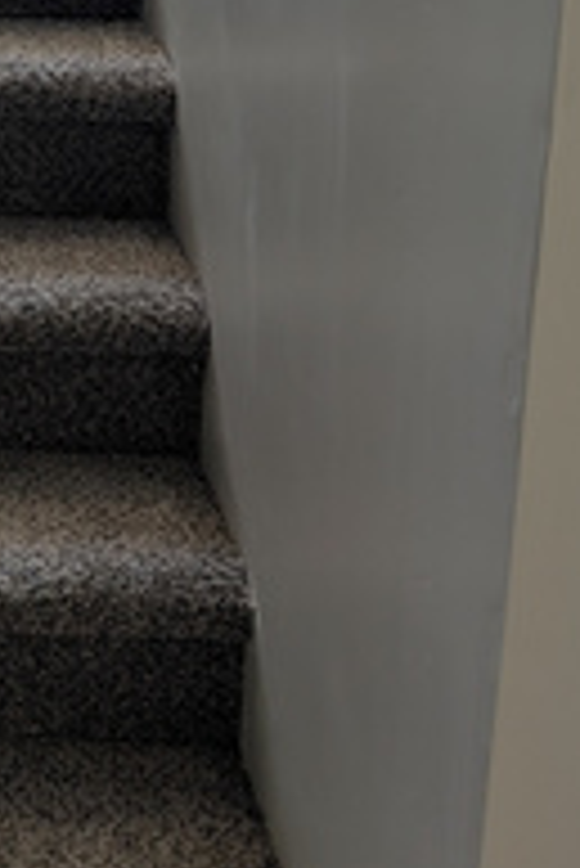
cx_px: -160
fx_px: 1496
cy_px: -108
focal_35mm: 62
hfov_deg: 20.2
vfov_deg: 29.0
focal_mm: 6.9
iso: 25
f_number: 1.68
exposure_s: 1/77.1
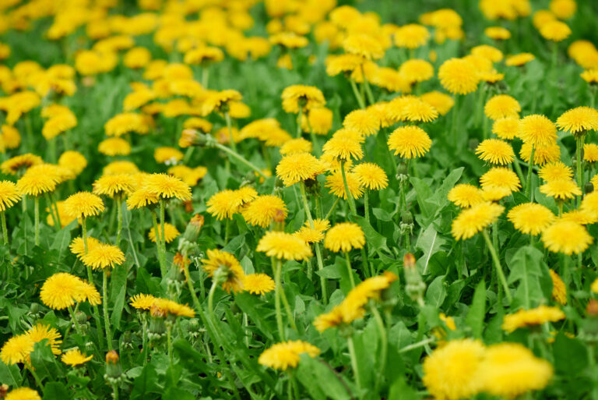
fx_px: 1745
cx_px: 299
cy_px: 200
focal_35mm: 105
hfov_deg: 19.4
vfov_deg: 13.1
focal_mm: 105
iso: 320
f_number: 6.3
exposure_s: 1/320
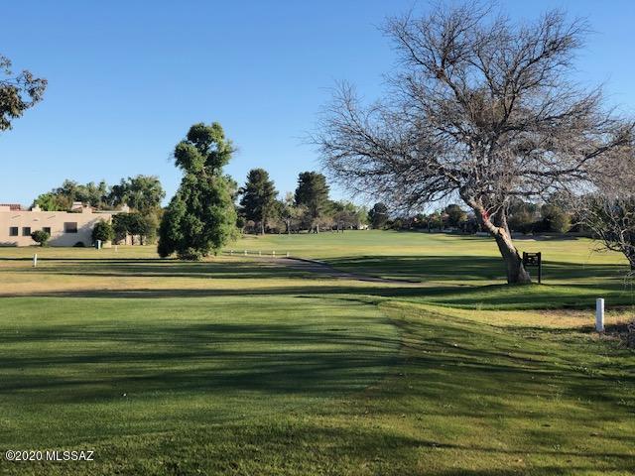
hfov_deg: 33.8
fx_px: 1046
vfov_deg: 25.7
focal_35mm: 57
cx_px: 318
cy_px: 238
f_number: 2.8
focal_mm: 6.6
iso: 20
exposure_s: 1/384
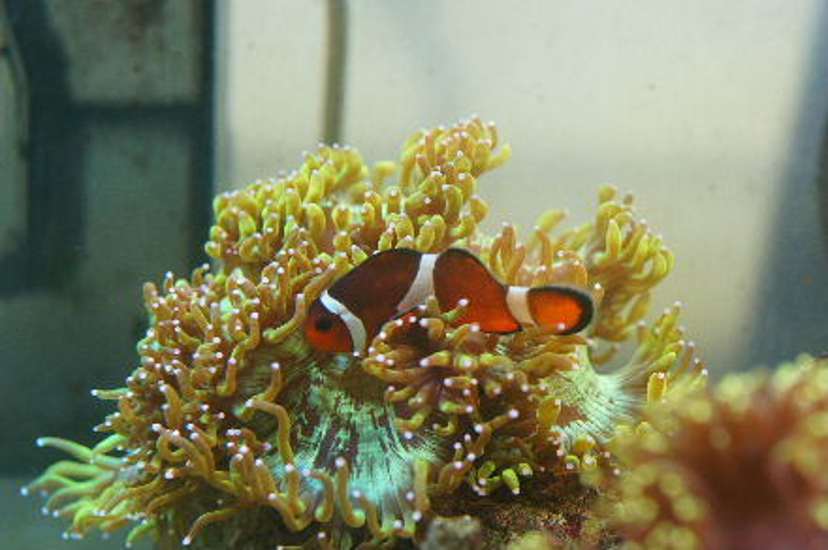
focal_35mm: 75
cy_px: 275
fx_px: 1722
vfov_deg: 18.1
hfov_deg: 27.0
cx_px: 414
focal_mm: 50
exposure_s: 1/80
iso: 800
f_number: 4
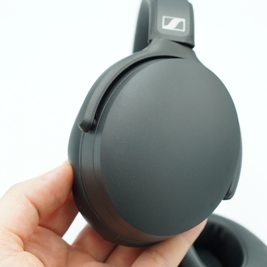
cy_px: 133
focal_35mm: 103
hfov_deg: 17.0
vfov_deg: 17.0
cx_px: 146
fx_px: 896
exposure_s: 1/100
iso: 800
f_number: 6.3
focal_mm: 53
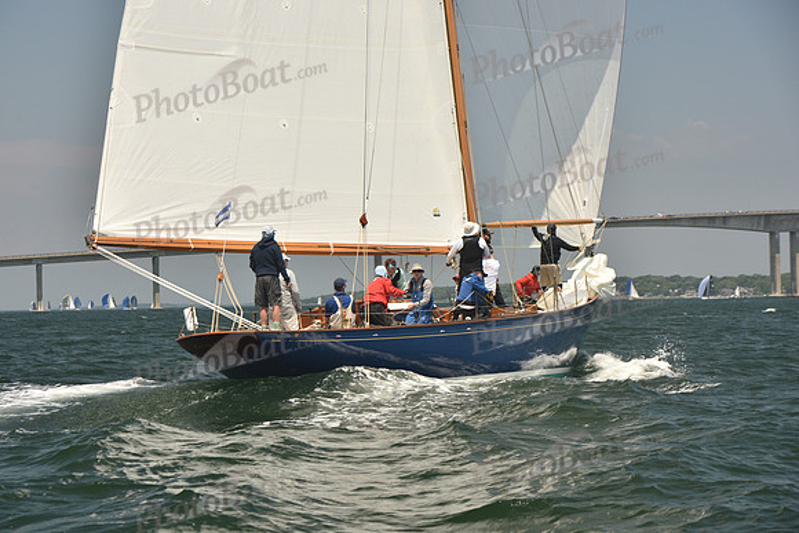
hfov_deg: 20.8
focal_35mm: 98
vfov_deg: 14.0
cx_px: 400
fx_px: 2175
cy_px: 266
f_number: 7.1
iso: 250
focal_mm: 98
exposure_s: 1/640
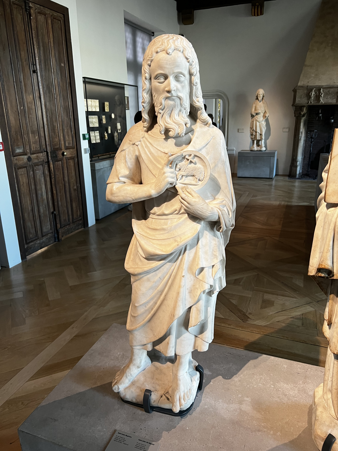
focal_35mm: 26
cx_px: 169
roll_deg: +1.5
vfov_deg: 67.3
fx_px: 338
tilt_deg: -17.8
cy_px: 226
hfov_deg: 53.1
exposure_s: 1/61
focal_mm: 5.7
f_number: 1.5
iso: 125
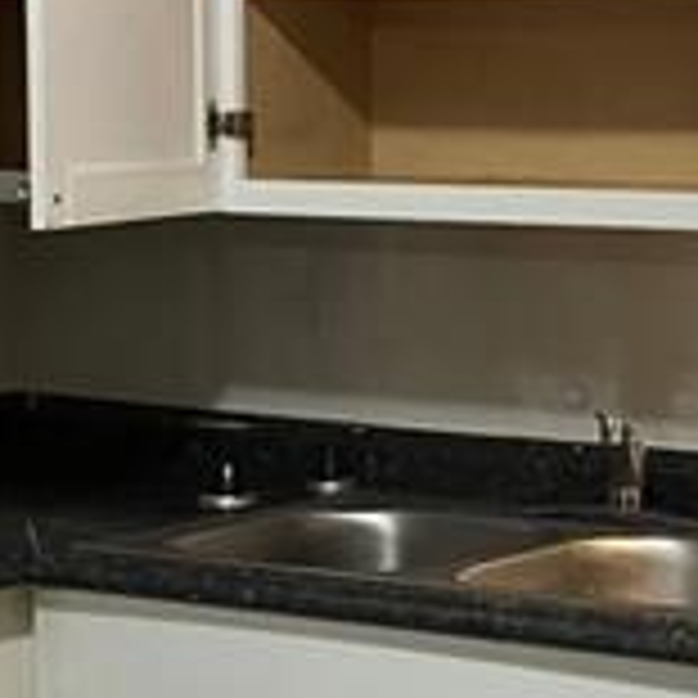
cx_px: 486
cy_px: 446
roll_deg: -1.1
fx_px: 2806
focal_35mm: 123
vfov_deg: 14.2
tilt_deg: -6.6
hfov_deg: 14.1
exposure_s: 1/60
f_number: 1.8
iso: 320
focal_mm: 3.99
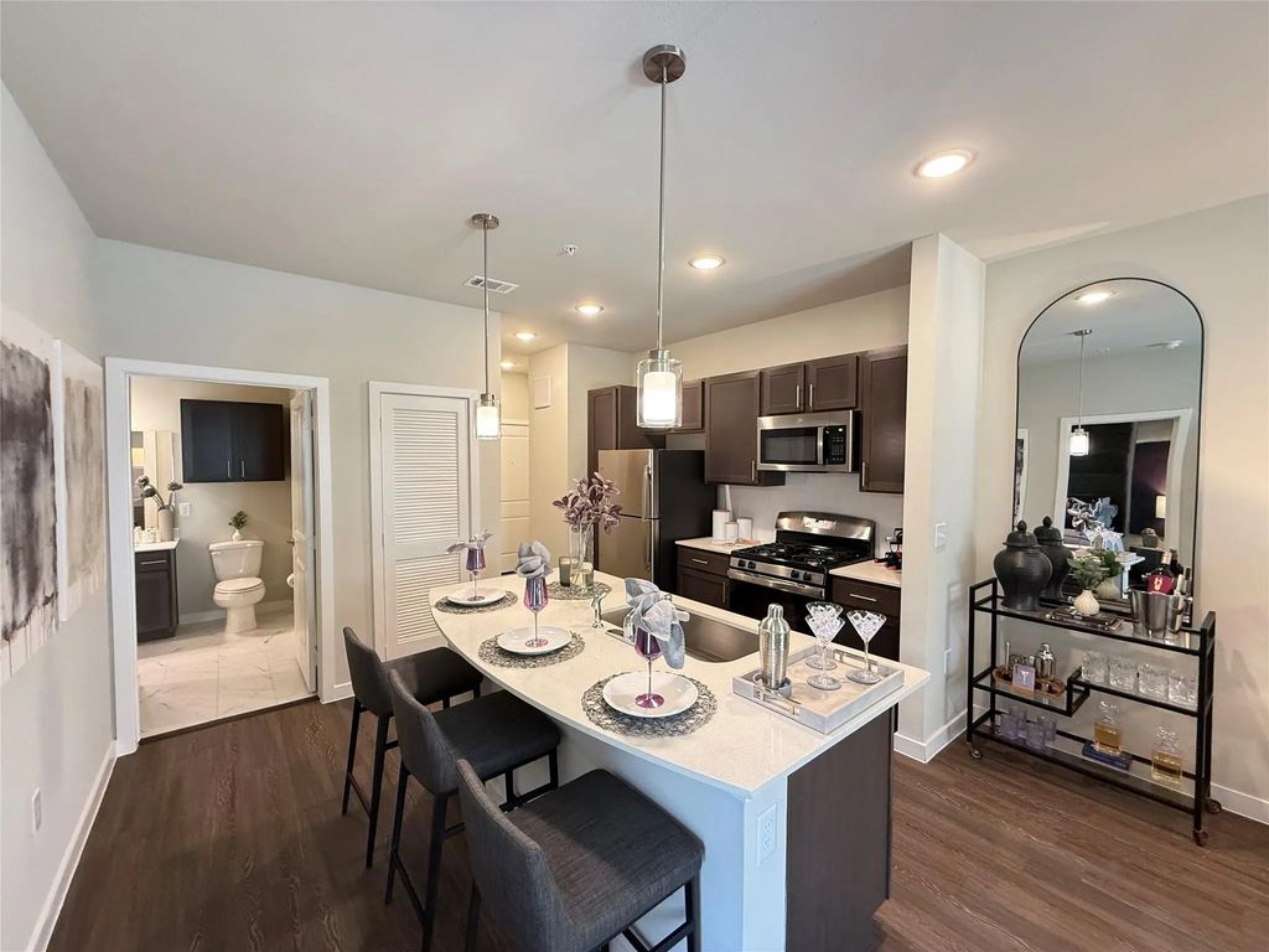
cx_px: 634
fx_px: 513
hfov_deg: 102.1
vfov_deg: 85.7
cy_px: 476
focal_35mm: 14
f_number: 2.2
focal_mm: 2.22
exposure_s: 1/60
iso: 400
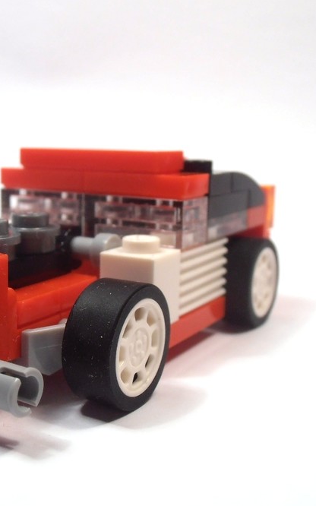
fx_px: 731
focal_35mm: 53
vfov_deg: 38.2
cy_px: 256
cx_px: 81
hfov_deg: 24.2
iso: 80
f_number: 3.9
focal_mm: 6.61
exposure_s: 1/50
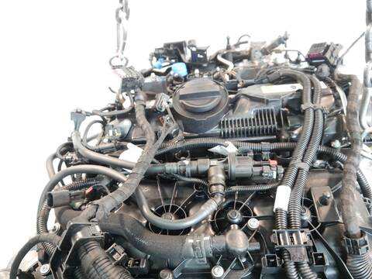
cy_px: 140
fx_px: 322
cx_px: 186
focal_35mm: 30
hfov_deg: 60.0
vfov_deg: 46.8
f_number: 3.5
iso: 3200
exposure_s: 1/80
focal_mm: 15
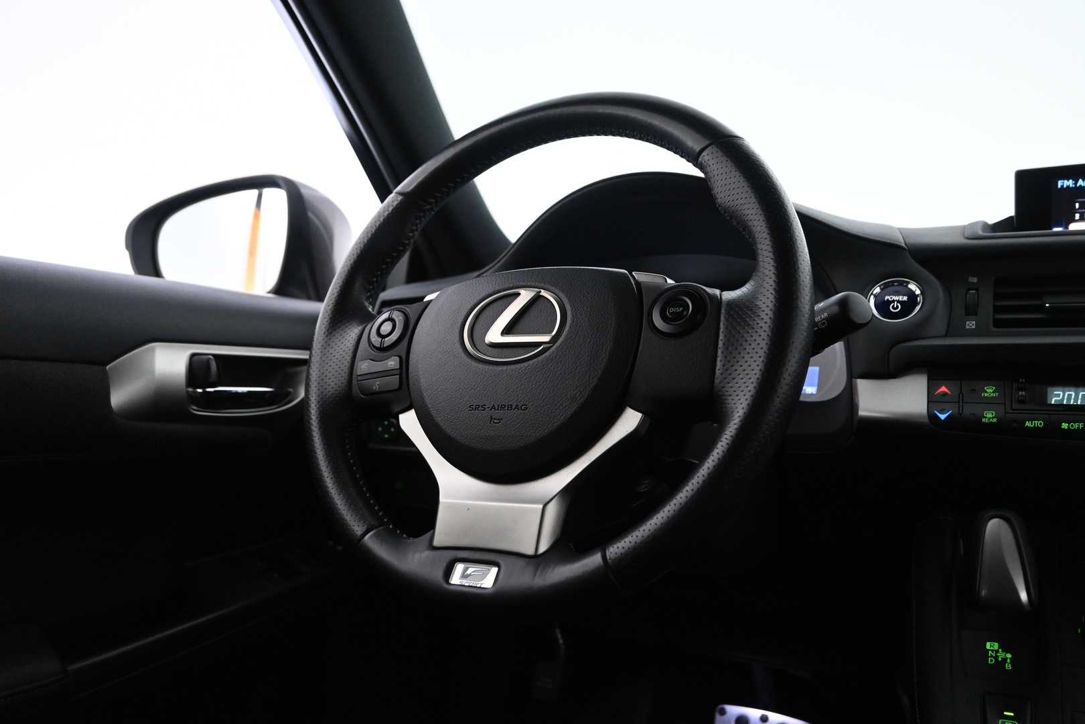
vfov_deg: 44.6
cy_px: 362
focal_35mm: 29
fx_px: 881
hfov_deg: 63.2
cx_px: 542
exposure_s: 1/50
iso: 3200
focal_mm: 19.5
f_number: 3.8
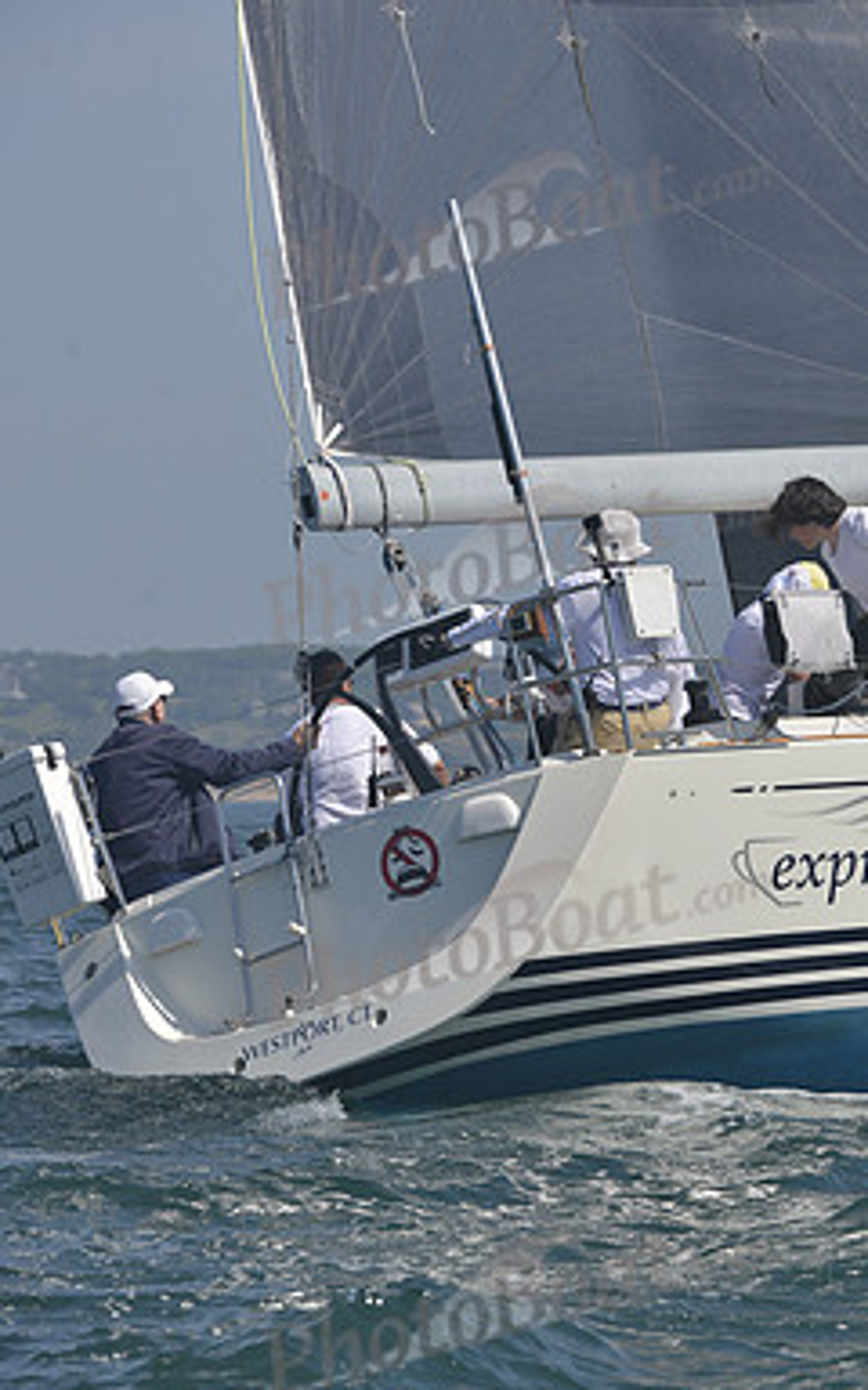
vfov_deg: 6.8
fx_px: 11658
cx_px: 962
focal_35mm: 308
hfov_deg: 4.3
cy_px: 697
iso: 280
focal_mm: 200
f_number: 9
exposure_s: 1/1000
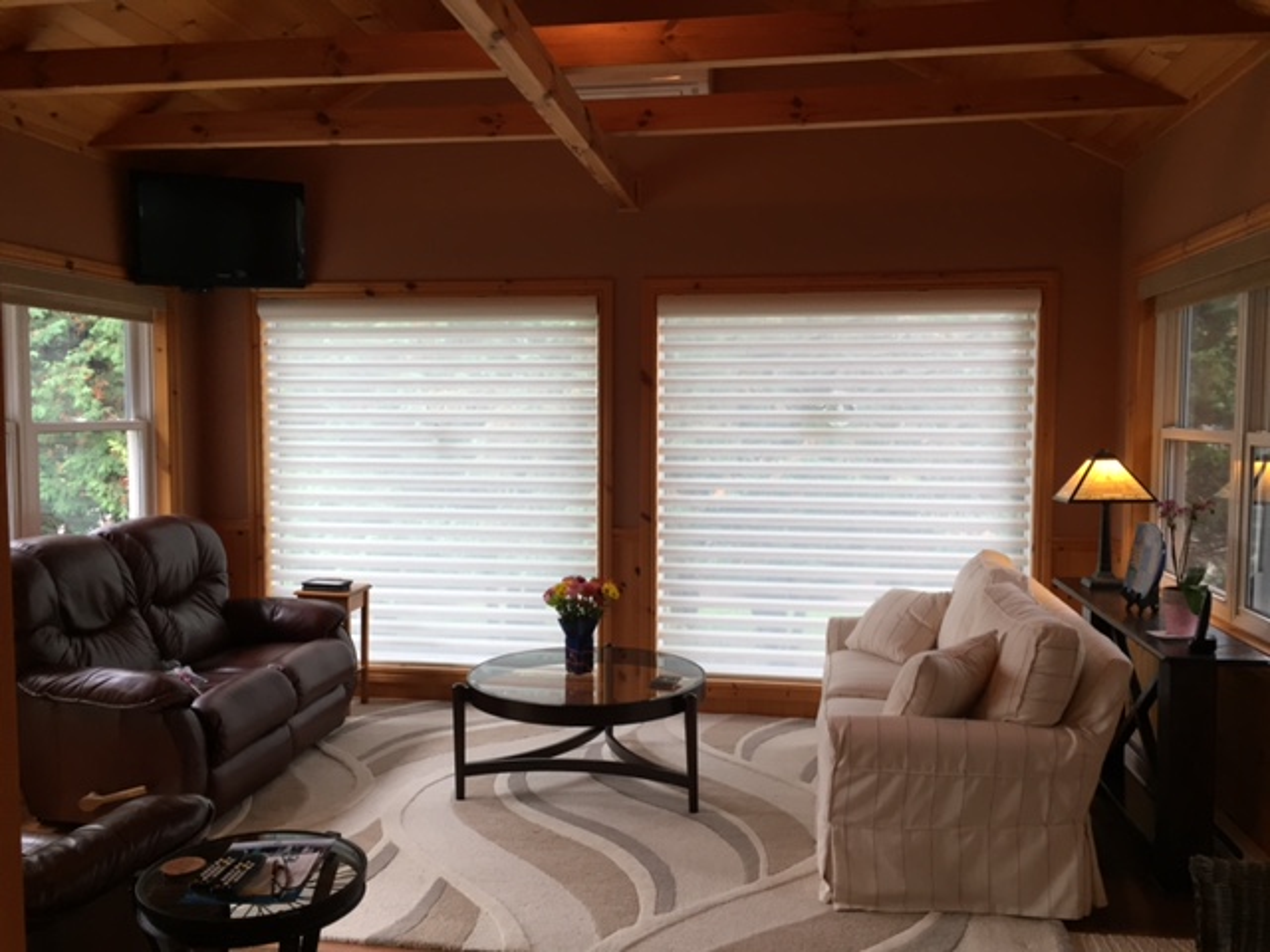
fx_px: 1064
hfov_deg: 61.7
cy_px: 476
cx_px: 635
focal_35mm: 29
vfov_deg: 48.2
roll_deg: -0.1
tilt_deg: -3.0
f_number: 2.2
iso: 64
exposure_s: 1/30
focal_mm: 4.15
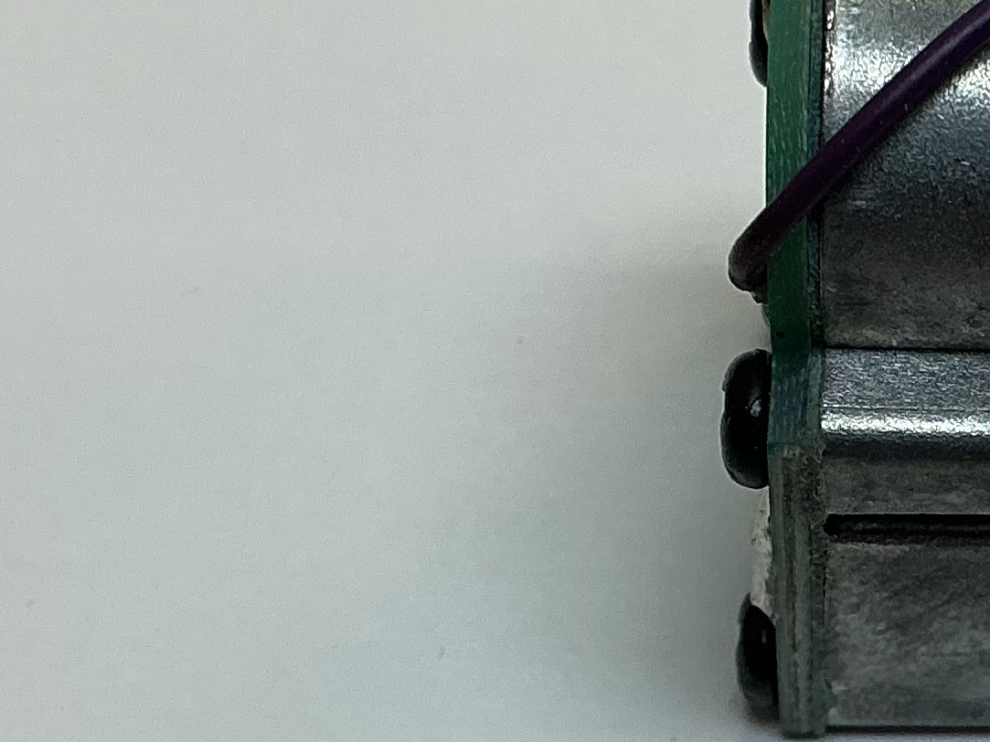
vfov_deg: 13.7
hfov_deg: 17.7
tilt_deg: -58.7
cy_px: 358
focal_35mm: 108
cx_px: 1010
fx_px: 3088
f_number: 1.8
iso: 25
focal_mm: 3
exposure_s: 1/120
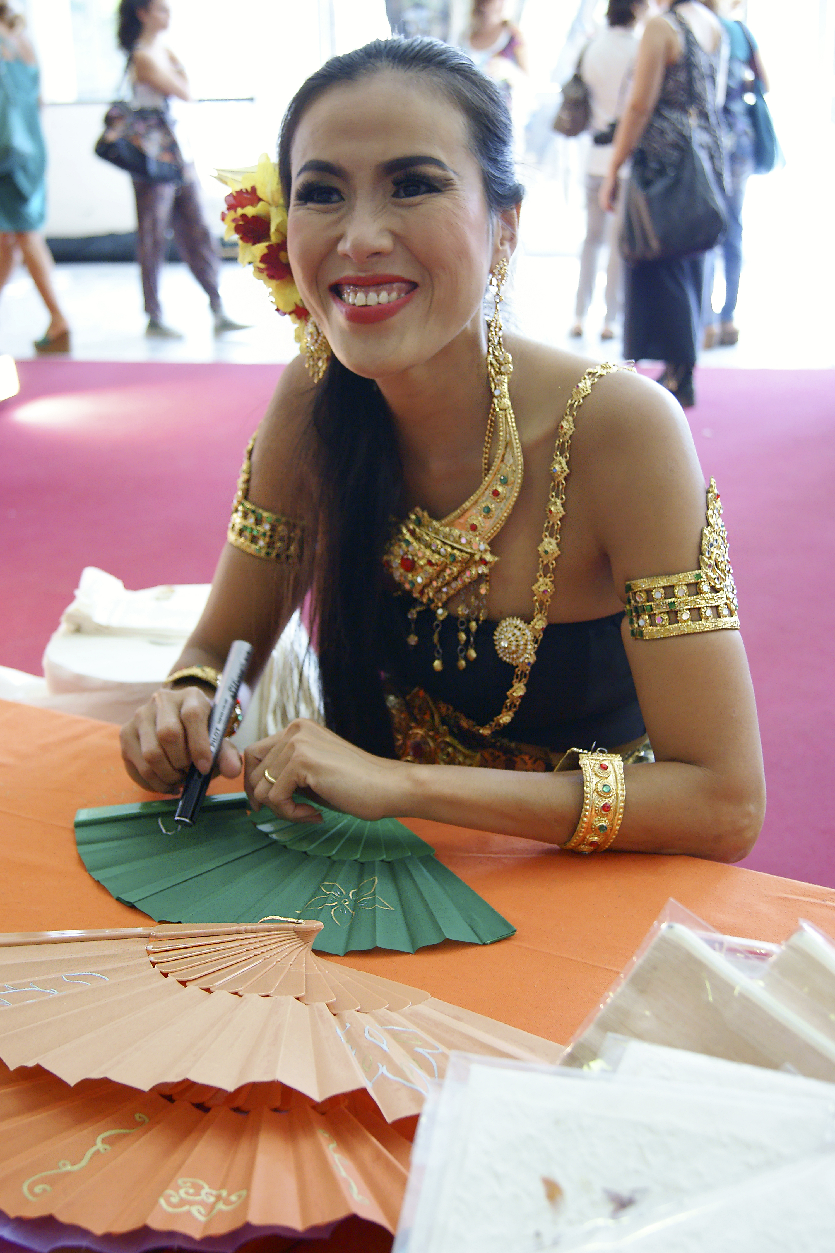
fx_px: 1600
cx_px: 418
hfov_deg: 29.2
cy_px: 627
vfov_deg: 42.7
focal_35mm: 46
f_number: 4.5
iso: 400
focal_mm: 30
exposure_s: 1/50
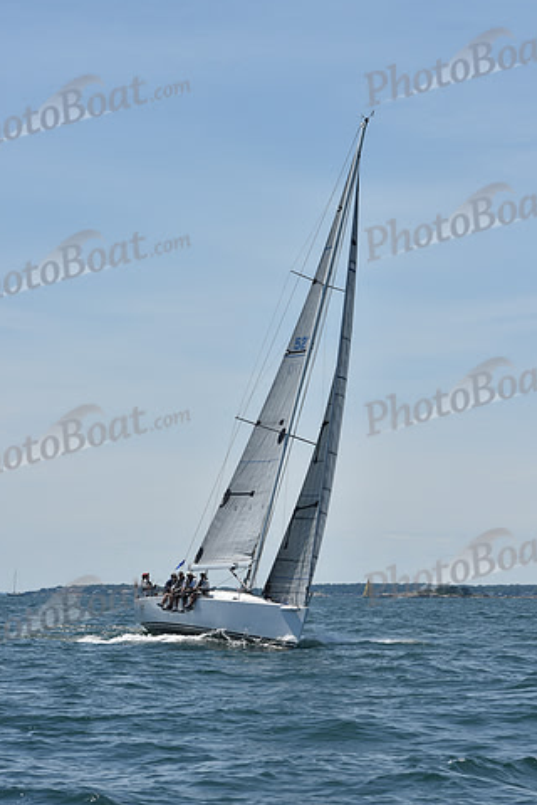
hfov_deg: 12.6
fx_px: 2435
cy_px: 329
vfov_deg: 18.7
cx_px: 278
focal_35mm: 109
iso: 250
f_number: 10
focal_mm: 90
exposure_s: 1/1000
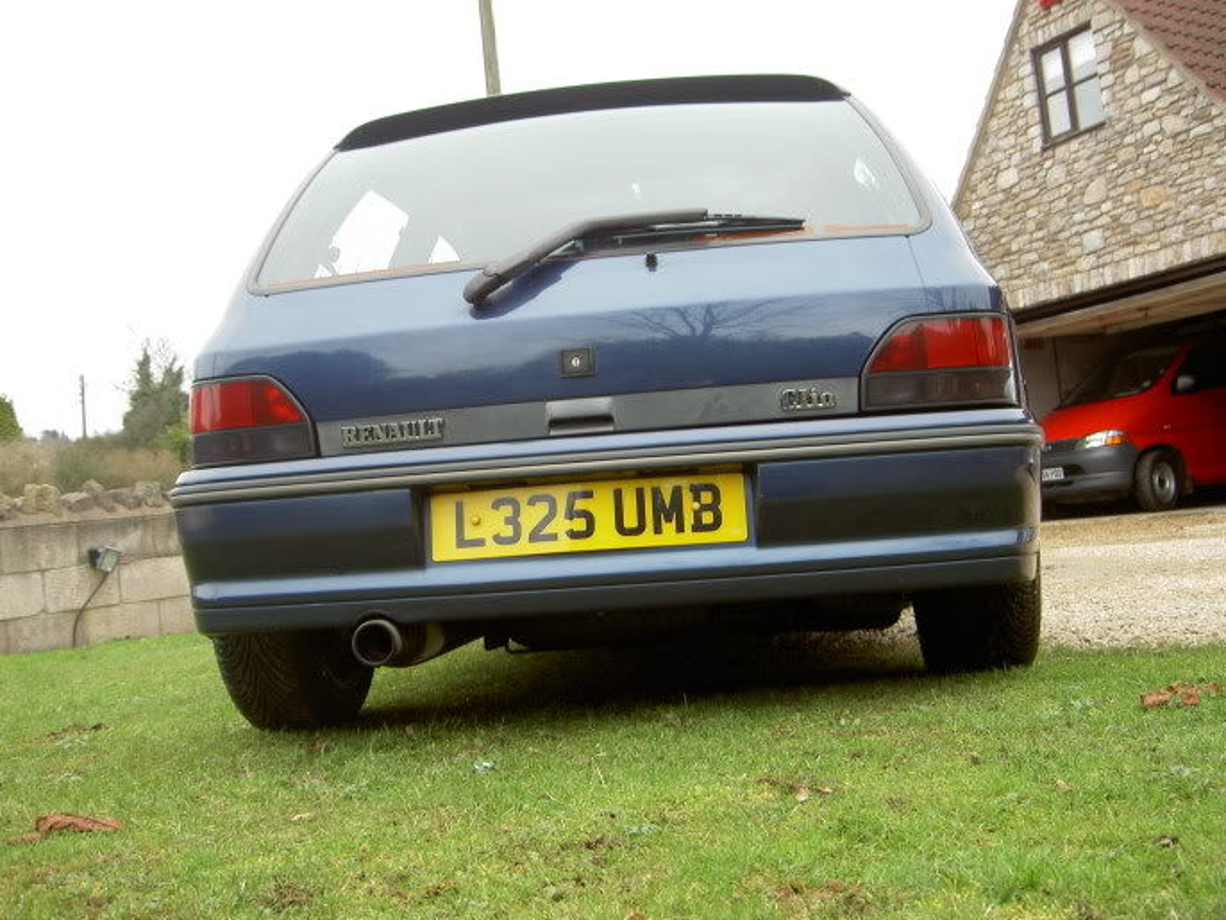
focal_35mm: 40
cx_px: 599
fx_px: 1417
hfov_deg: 46.8
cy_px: 464
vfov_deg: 36.0
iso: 100
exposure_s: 1/80
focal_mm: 8
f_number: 2.8
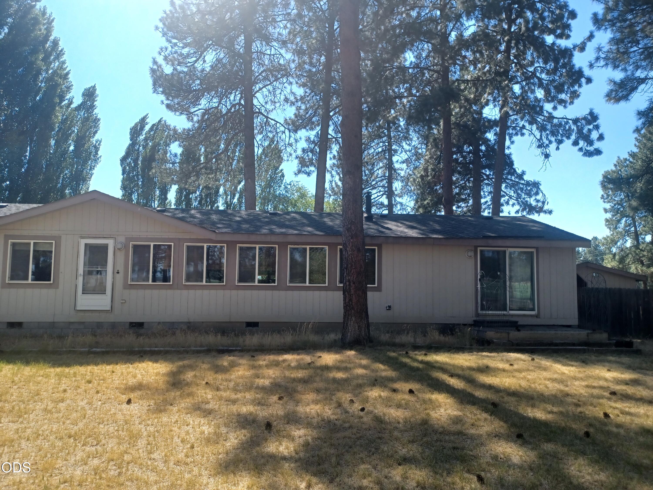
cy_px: 245
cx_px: 326
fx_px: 472
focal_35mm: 25
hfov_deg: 69.4
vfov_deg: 54.9
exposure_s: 1/276
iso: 32
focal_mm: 4.6
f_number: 1.8
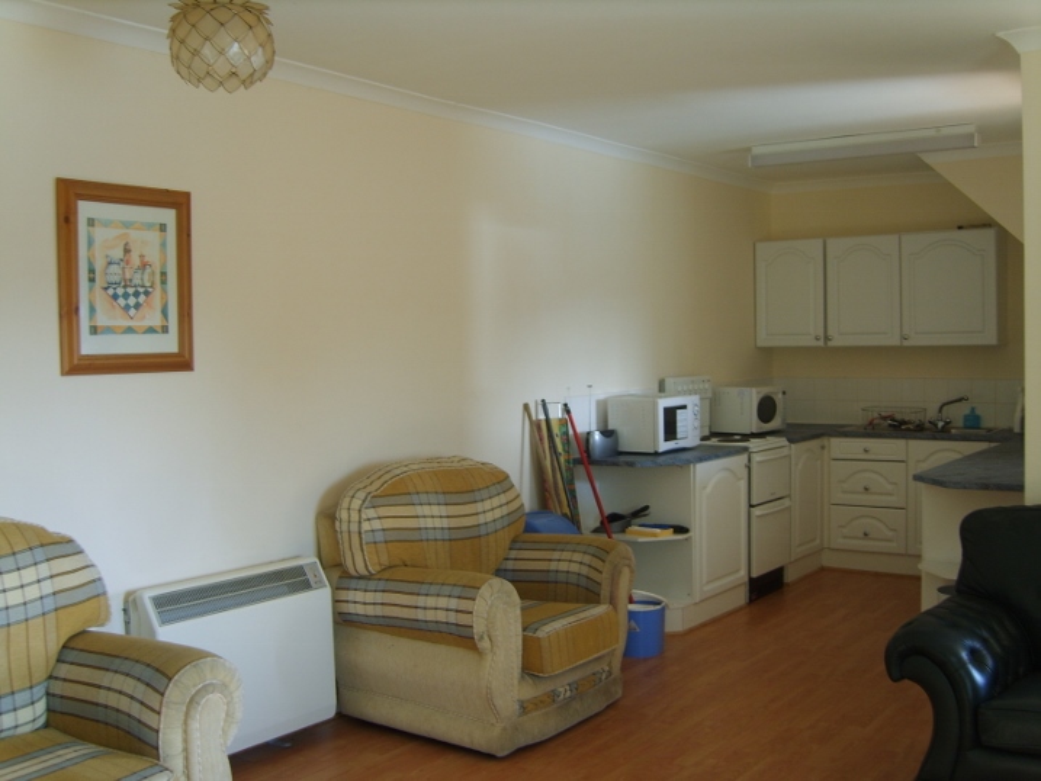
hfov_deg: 52.6
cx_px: 520
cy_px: 390
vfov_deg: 40.7
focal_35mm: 35
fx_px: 1053
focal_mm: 7.4
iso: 54
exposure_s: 1/30
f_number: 2.8
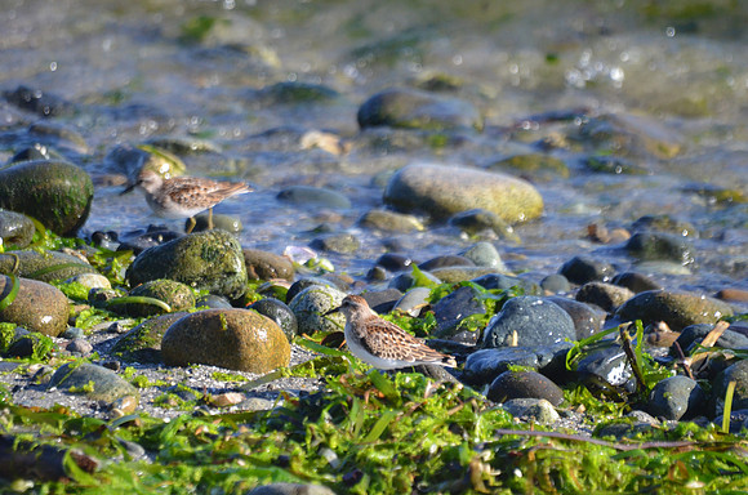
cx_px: 374
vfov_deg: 3.0
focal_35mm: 450
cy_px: 248
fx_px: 9329
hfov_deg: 4.6
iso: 1100
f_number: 5.6
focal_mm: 300
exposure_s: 1/500
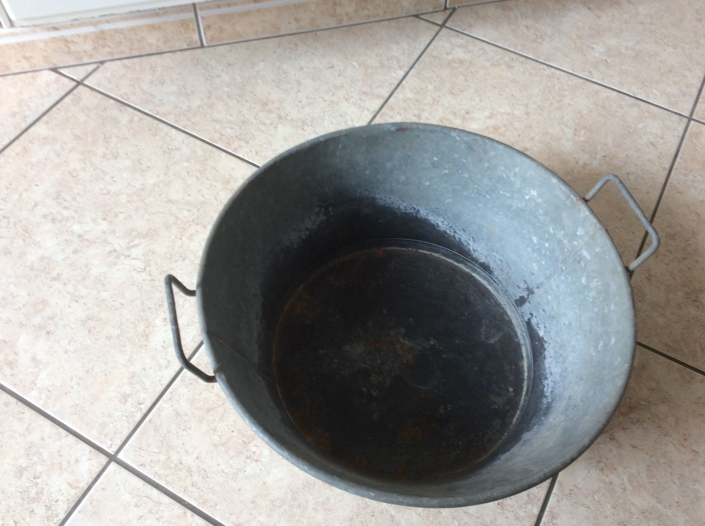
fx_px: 651
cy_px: 263
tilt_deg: -58.7
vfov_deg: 44.1
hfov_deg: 56.9
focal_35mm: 32
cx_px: 352
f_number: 2.4
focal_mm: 3.3
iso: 32
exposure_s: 1/50
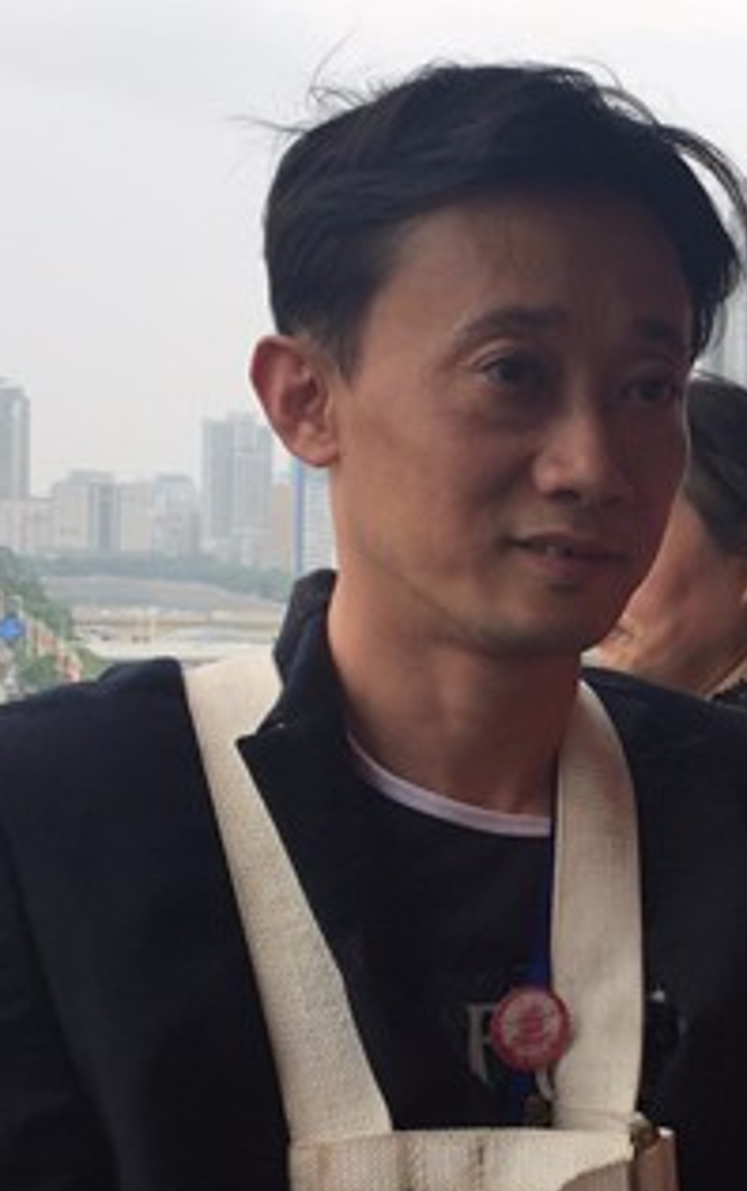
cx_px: 928
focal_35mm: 68
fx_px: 2211
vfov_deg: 30.1
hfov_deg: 18.1
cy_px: 722
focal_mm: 4.15
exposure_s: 1/476
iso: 32
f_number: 2.2
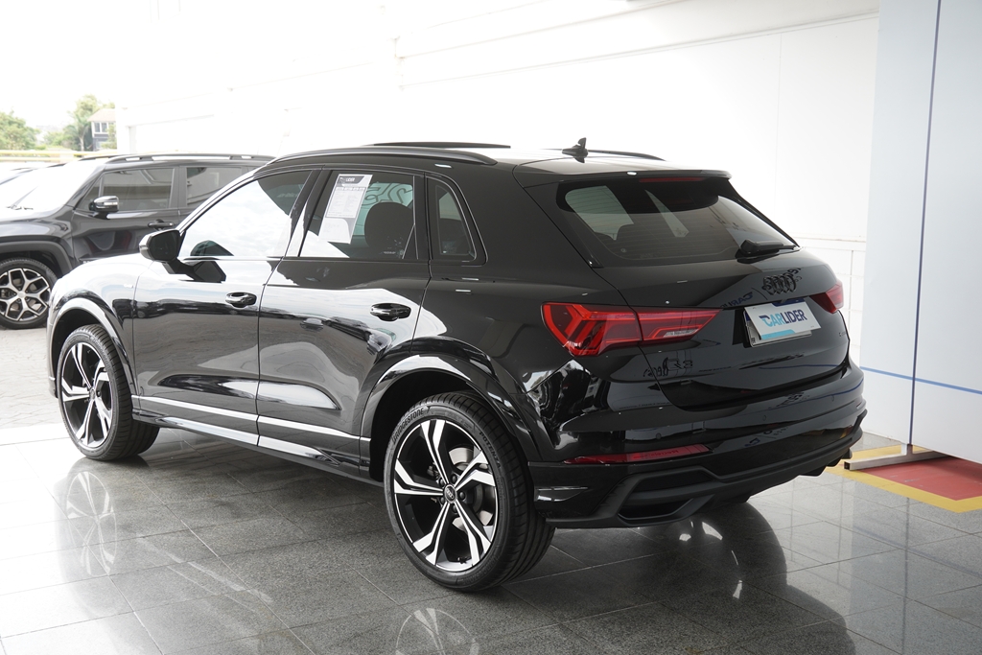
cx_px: 491
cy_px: 328
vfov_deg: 33.0
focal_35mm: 40
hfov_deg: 47.9
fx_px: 1105
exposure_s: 1/125
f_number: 4.5
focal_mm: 27
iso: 200
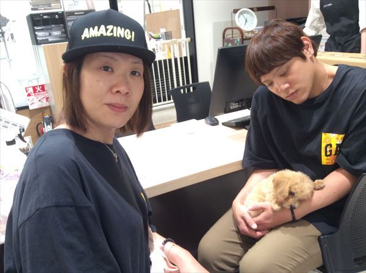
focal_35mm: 32
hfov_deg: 56.9
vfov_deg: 44.0
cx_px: 183
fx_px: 338
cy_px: 136
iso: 80
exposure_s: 1/24
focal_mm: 3.3
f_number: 2.4
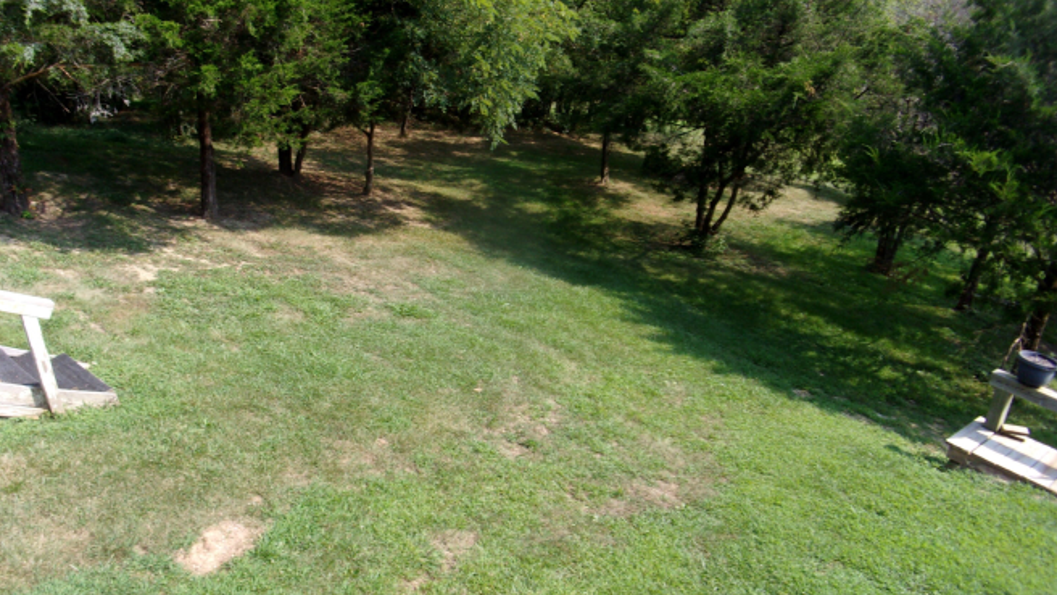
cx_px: 529
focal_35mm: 31
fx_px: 869
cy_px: 284
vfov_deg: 37.8
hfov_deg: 62.6
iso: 80
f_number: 10.8
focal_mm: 5.1
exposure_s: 1/38
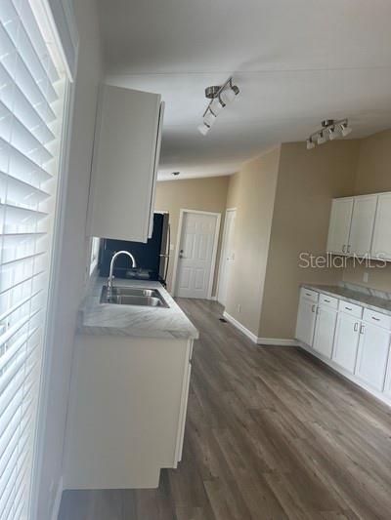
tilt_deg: -4.3
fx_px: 391
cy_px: 260
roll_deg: -6.5
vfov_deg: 67.3
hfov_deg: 53.1
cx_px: 196
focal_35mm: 26
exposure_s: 1/121
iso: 64
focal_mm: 5.7
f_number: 1.5
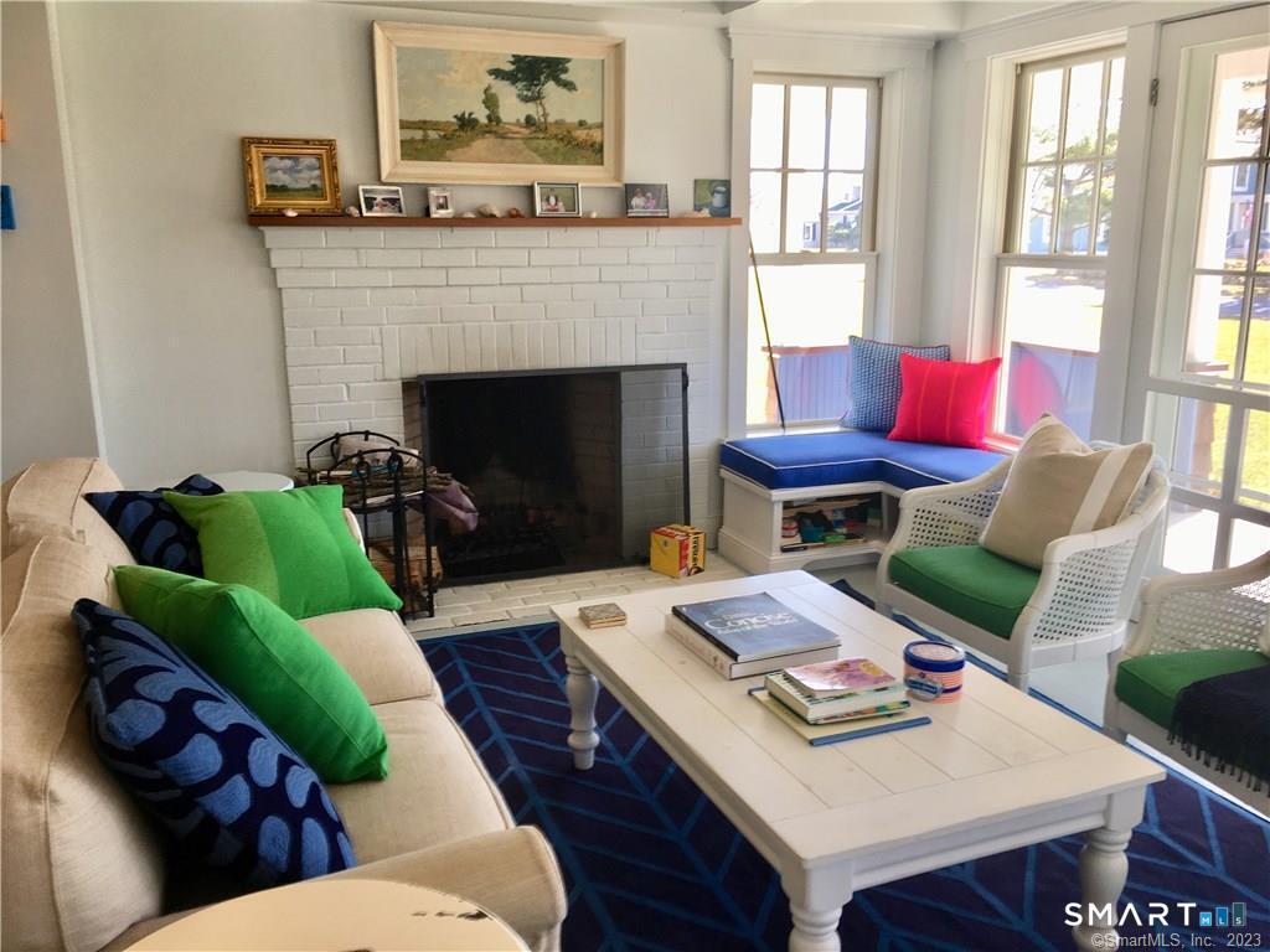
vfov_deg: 48.2
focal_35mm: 29
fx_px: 1064
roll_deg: +0.7
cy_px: 476
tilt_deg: -12.8
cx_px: 635
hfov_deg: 61.7
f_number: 2.2
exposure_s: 1/60
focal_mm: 4.15
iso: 25
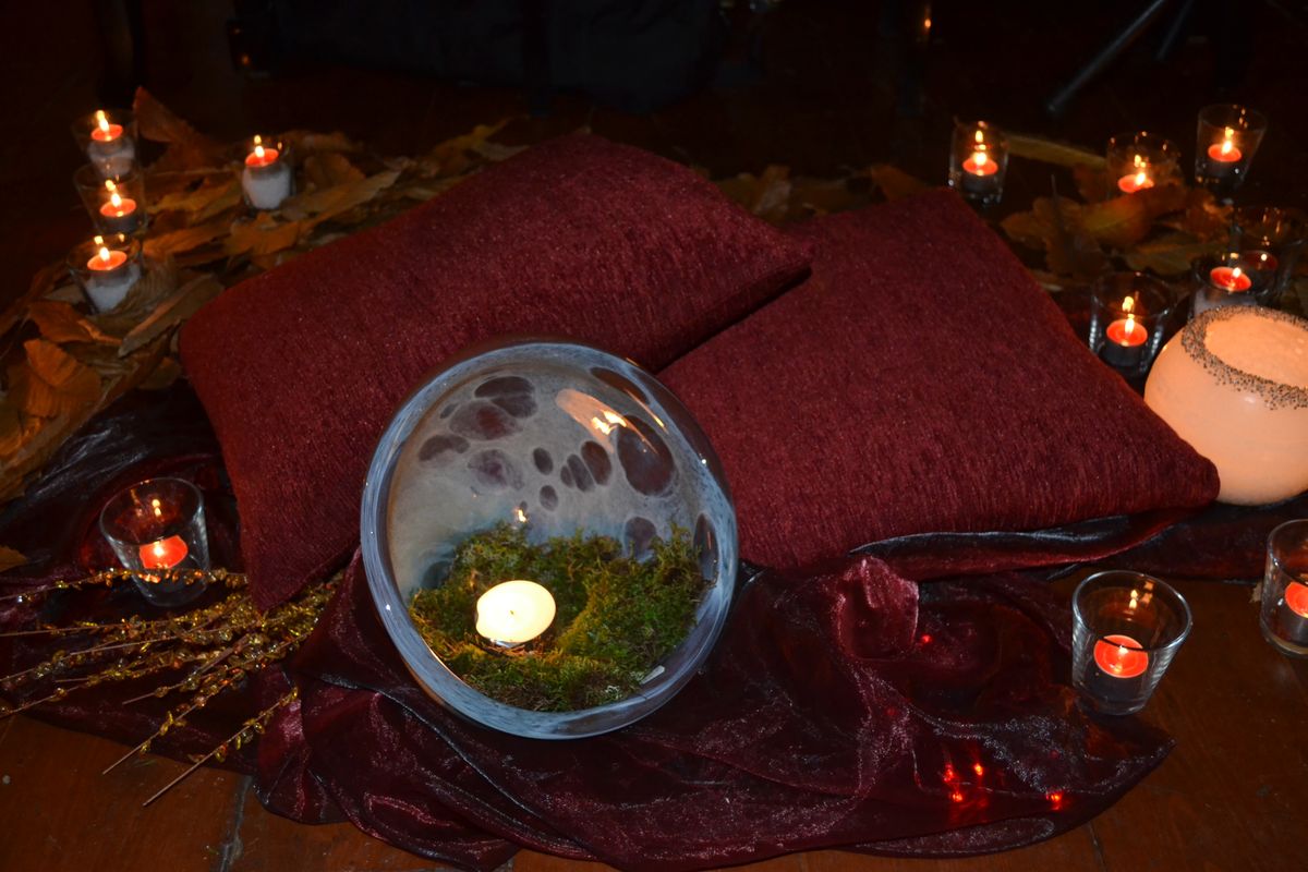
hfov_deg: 53.1
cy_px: 436
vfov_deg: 36.9
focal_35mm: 36
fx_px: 1308
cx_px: 654
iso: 1600
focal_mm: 24
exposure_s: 1/60
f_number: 4
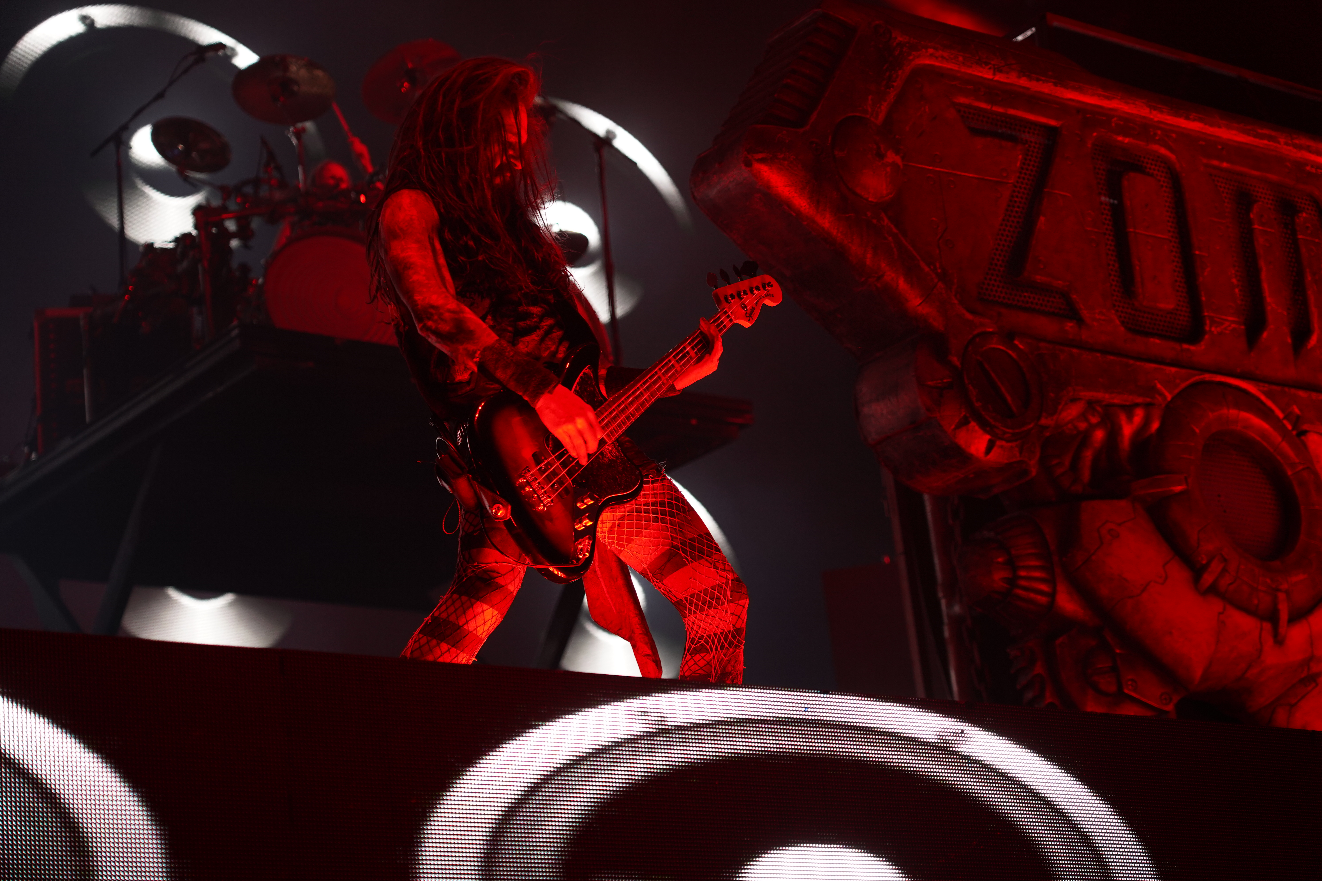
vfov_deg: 17.3
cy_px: 440
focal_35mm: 79
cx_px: 661
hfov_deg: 25.7
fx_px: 2901
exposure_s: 1/125
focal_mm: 79
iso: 1000
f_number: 4
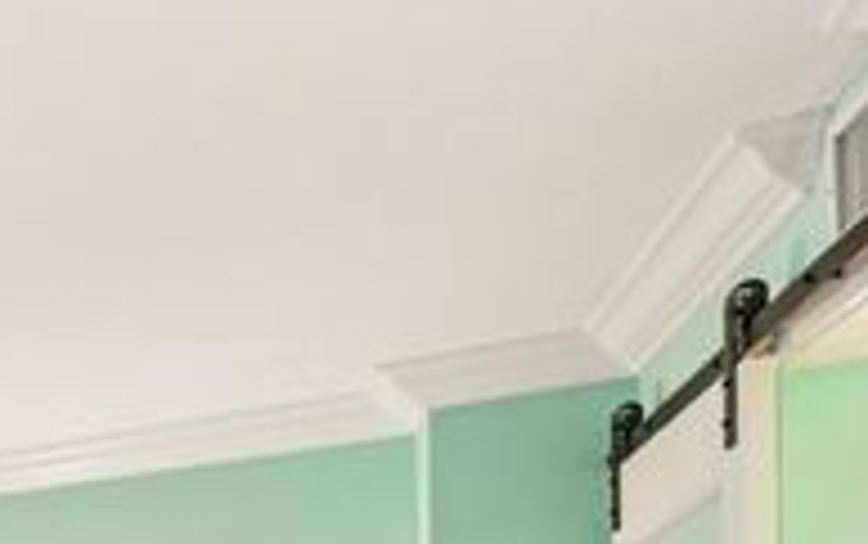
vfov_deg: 21.1
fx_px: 1231
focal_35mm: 52
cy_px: 812
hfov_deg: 22.2
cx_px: -704
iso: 400
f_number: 8
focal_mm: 14
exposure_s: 1/15
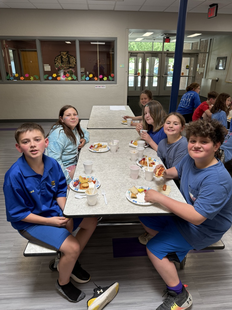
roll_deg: -0.4
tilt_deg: -22.6
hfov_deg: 56.8
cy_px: 155
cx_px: 116
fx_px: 214
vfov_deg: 71.6
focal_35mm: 24
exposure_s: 1/150
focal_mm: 6.76
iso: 64
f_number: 1.78
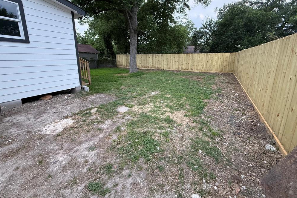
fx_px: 124
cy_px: 84
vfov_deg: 76.8
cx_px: 147
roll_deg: -1.0
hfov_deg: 100.4
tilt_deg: -10.8
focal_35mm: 15
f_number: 2.2
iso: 250
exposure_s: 1/99
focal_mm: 2.22
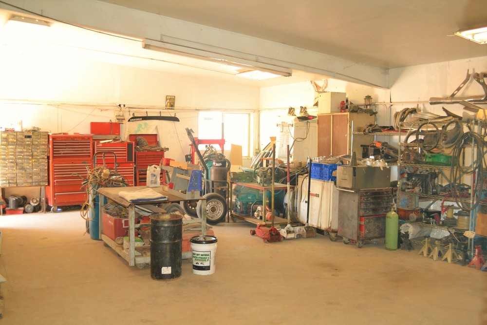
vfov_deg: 36.9
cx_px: 244
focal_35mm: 36
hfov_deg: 53.1
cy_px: 162
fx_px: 487
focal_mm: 24
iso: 1100
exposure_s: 1/60
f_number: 4
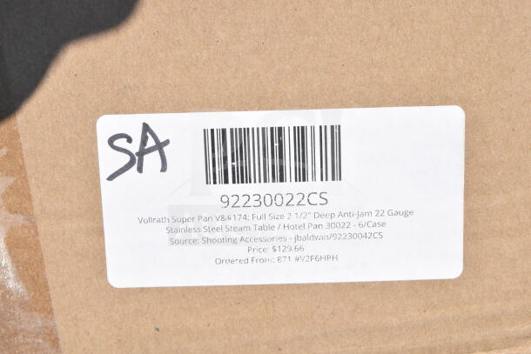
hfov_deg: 28.1
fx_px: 1062
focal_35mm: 72
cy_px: 177
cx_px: 266
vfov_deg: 18.9
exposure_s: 1/1600
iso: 1600
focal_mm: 48
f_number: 20
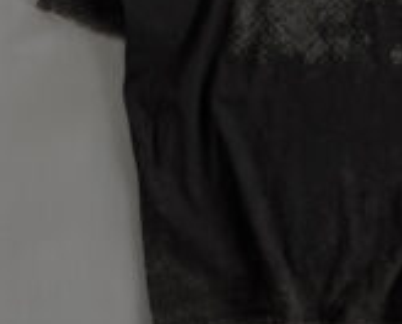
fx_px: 680
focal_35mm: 57
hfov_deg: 31.4
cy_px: 5
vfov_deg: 25.5
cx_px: 360
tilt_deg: -86.3
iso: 160
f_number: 1.78
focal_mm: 6.76
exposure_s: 1/60
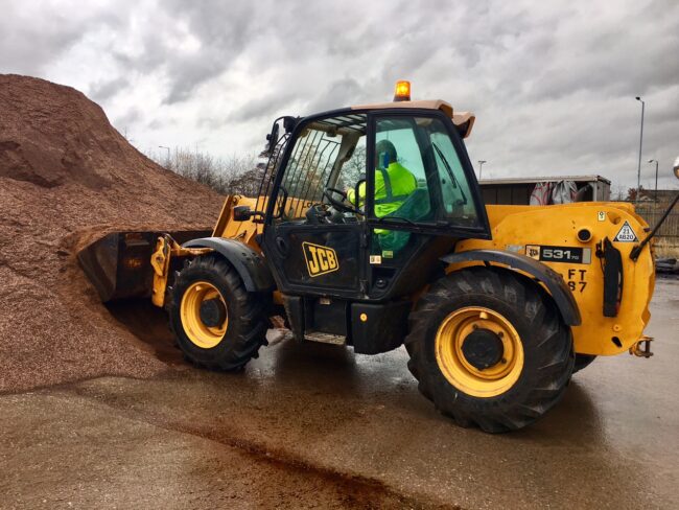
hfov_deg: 61.6
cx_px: 340
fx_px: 569
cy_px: 255
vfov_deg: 48.3
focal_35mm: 29
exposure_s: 1/212
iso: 25
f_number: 2.2
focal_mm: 4.15
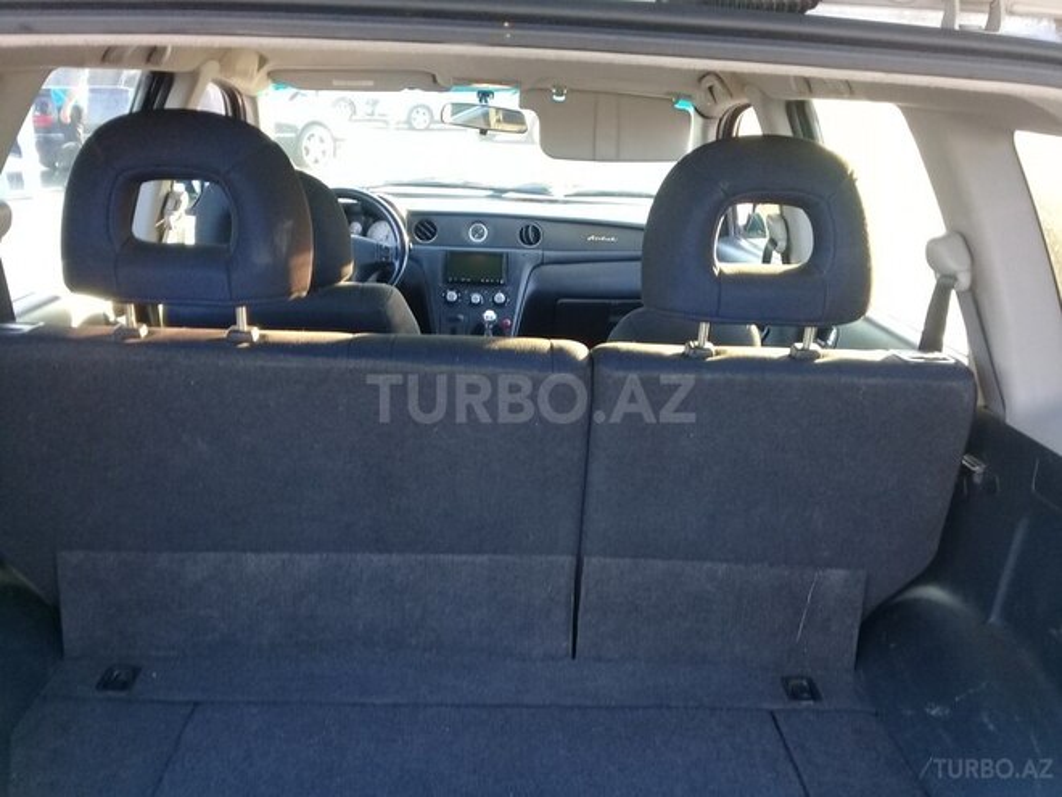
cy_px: 398
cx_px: 531
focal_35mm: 31
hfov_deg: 58.4
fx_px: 951
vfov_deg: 45.4
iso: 80
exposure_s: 1/33
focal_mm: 3.3
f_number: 2.2
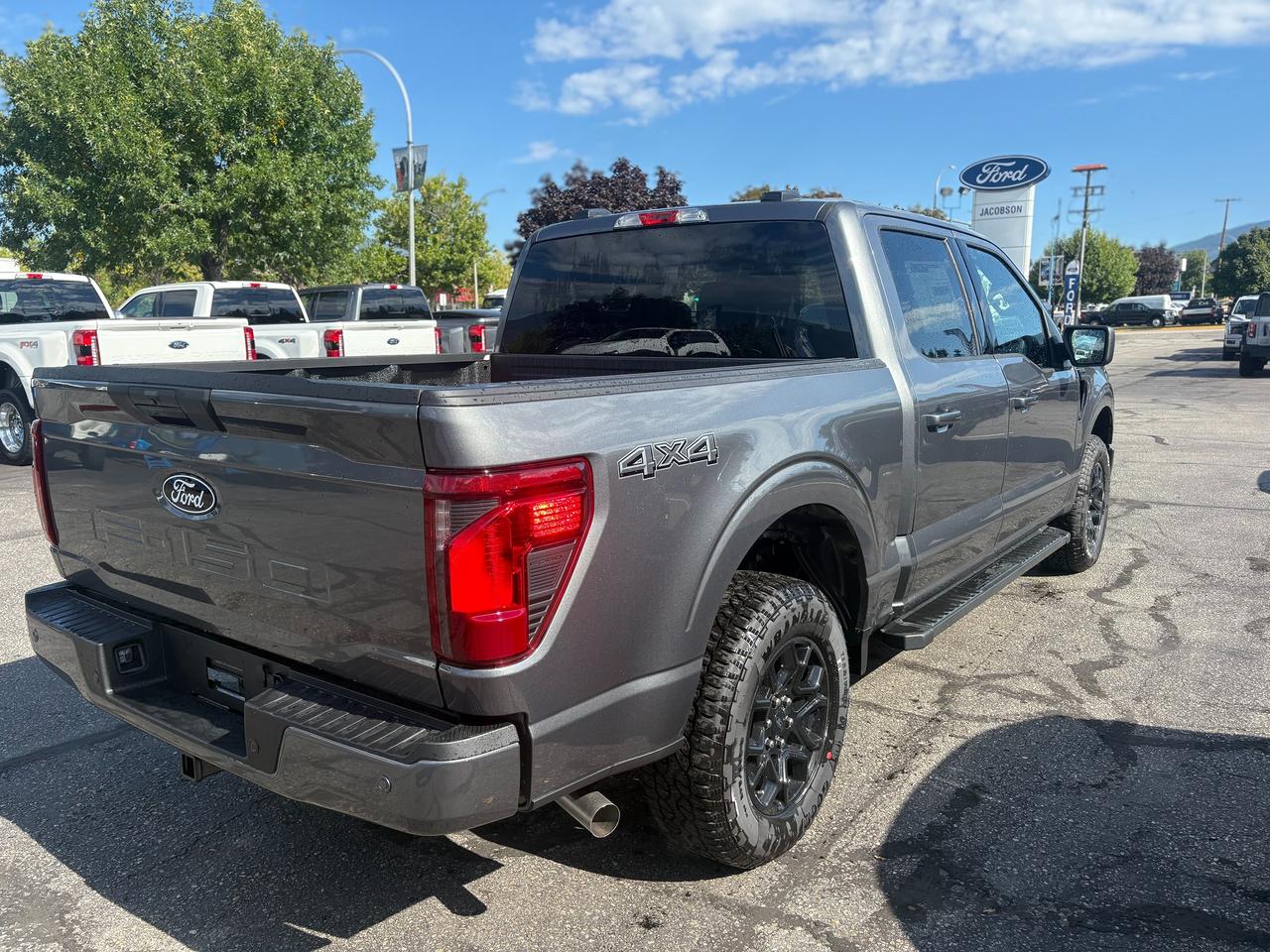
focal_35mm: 26
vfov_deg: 53.1
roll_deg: +0.5
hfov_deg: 67.3
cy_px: 476
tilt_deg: -8.1
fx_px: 954
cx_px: 635
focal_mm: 5.96
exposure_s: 1/2364
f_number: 1.6
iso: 64
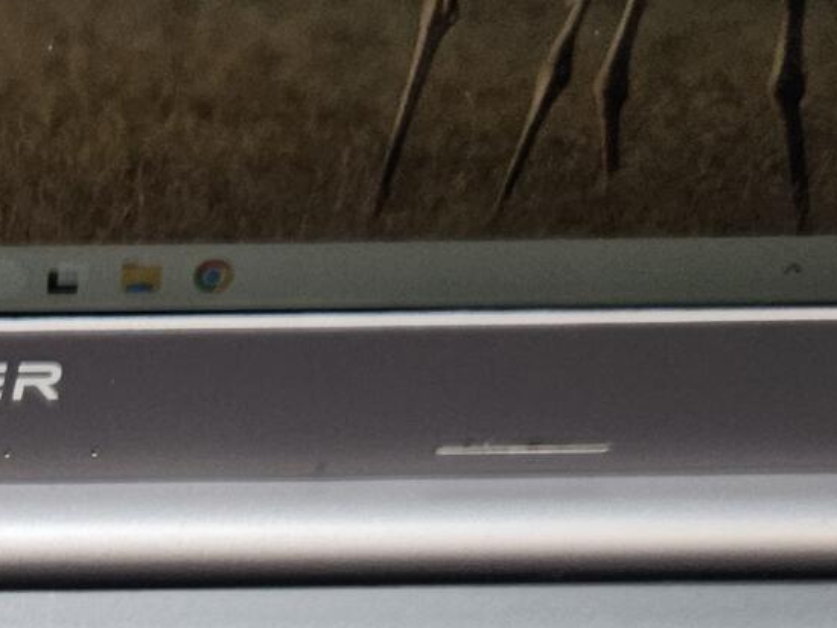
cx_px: -32
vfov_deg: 12.8
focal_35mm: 107
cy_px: 1046
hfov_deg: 17.9
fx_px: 2588
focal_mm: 5.4
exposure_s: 1/370
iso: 200
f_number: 1.8
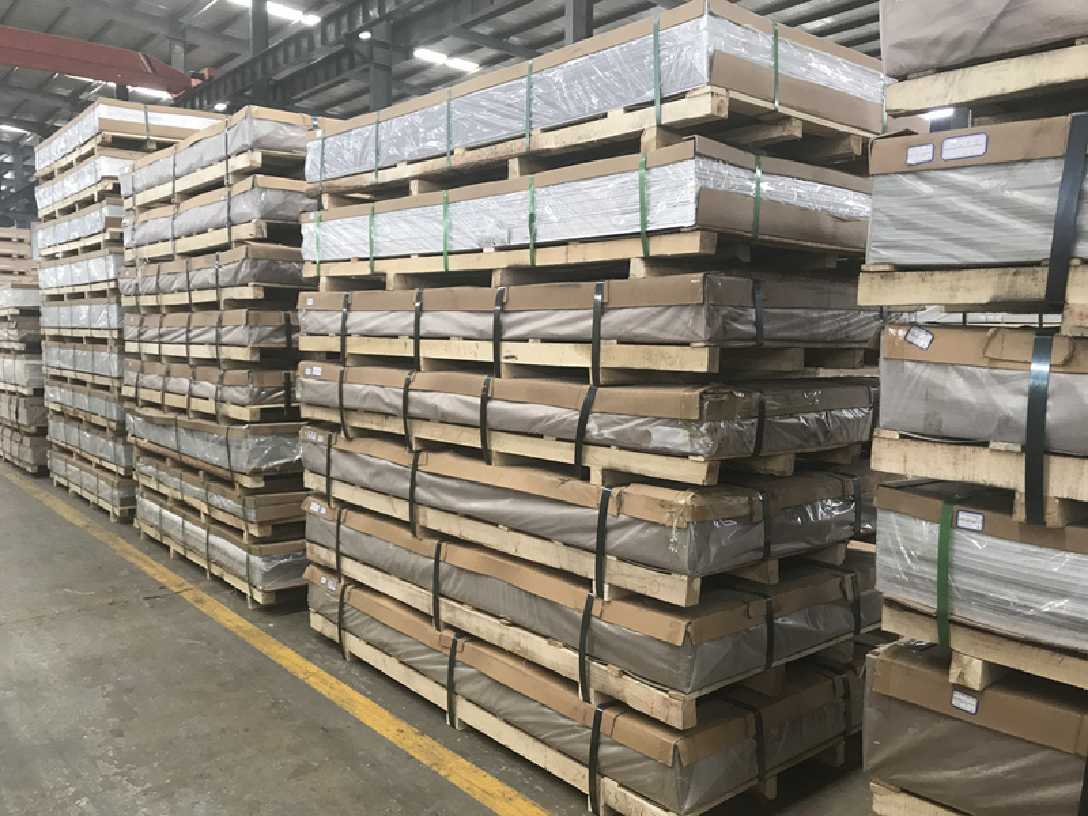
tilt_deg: -4.3
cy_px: 408
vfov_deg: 49.7
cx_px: 544
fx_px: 880
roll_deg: -0.2
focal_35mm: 28
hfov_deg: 63.4
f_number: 1.8
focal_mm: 3.99
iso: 40
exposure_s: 1/20
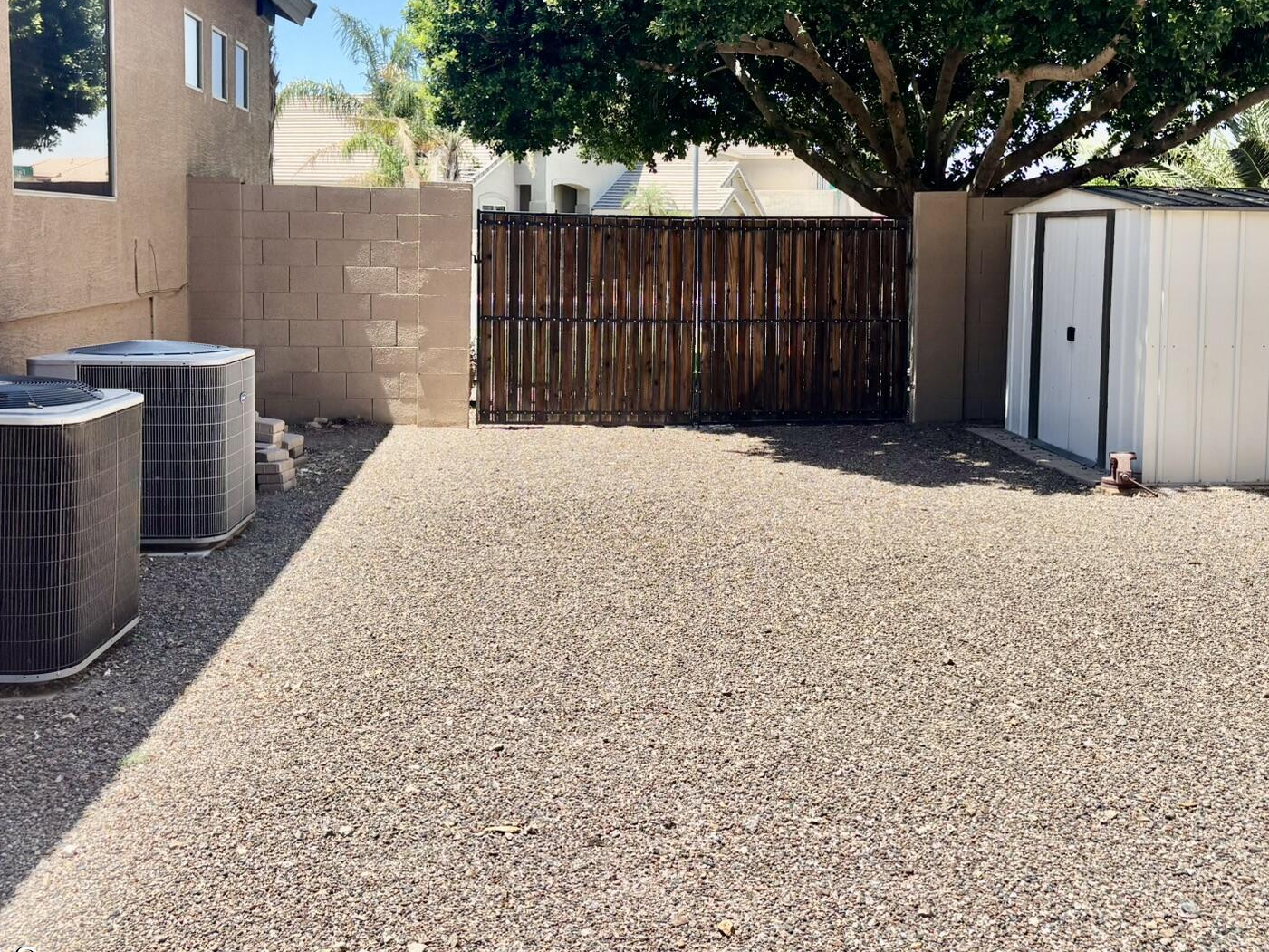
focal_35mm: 38
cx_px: 732
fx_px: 1393
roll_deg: -1.0
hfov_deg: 48.8
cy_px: 330
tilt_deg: -3.3
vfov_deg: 37.4
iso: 50
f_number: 1.6
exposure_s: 1/1912
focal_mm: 5.96
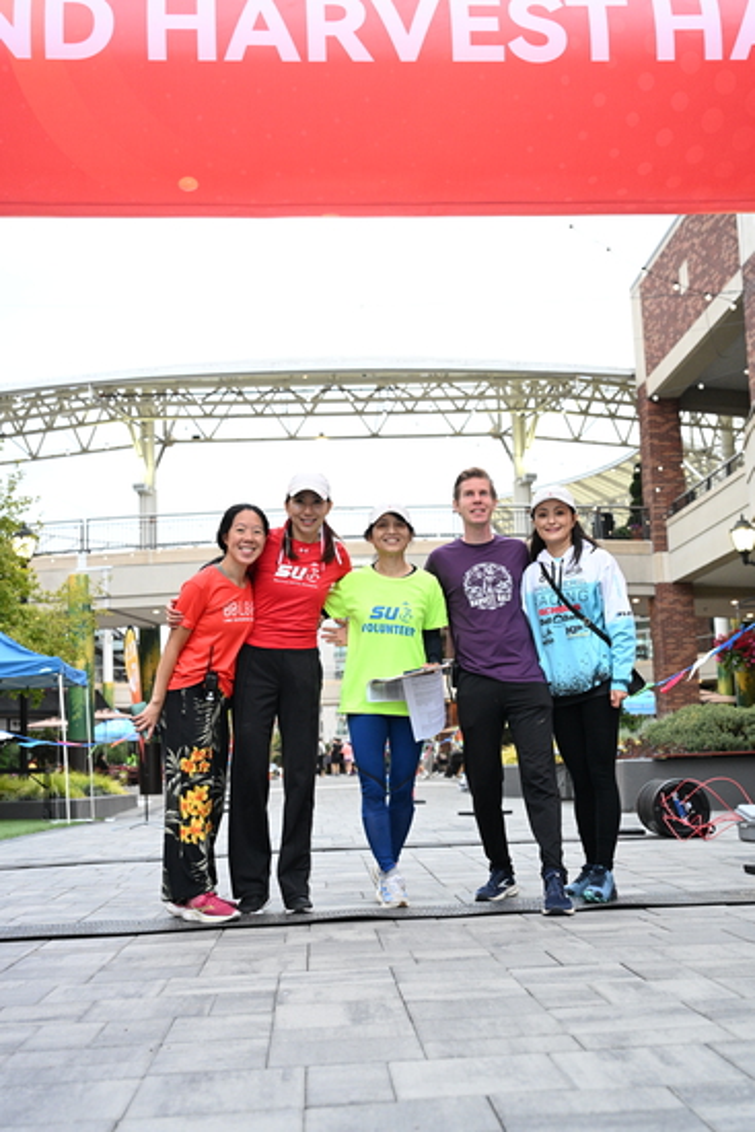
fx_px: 1320
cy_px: 566
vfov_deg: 46.4
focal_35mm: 42
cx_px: 378
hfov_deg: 31.9
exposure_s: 1/400
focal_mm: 42
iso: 3200
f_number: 4
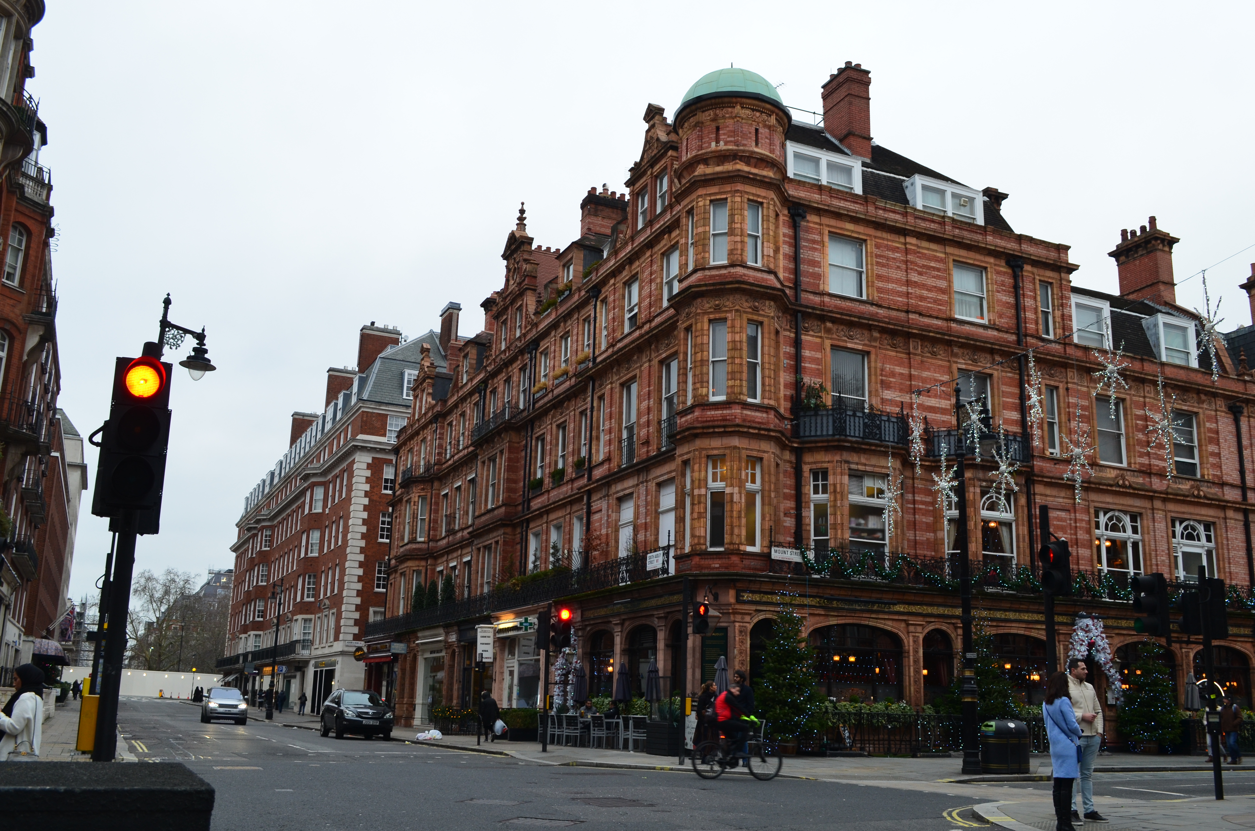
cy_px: 416
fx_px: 1148
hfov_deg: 57.3
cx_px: 628
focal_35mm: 33
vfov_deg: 39.8
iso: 400
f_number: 9
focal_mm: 22
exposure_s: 1/40
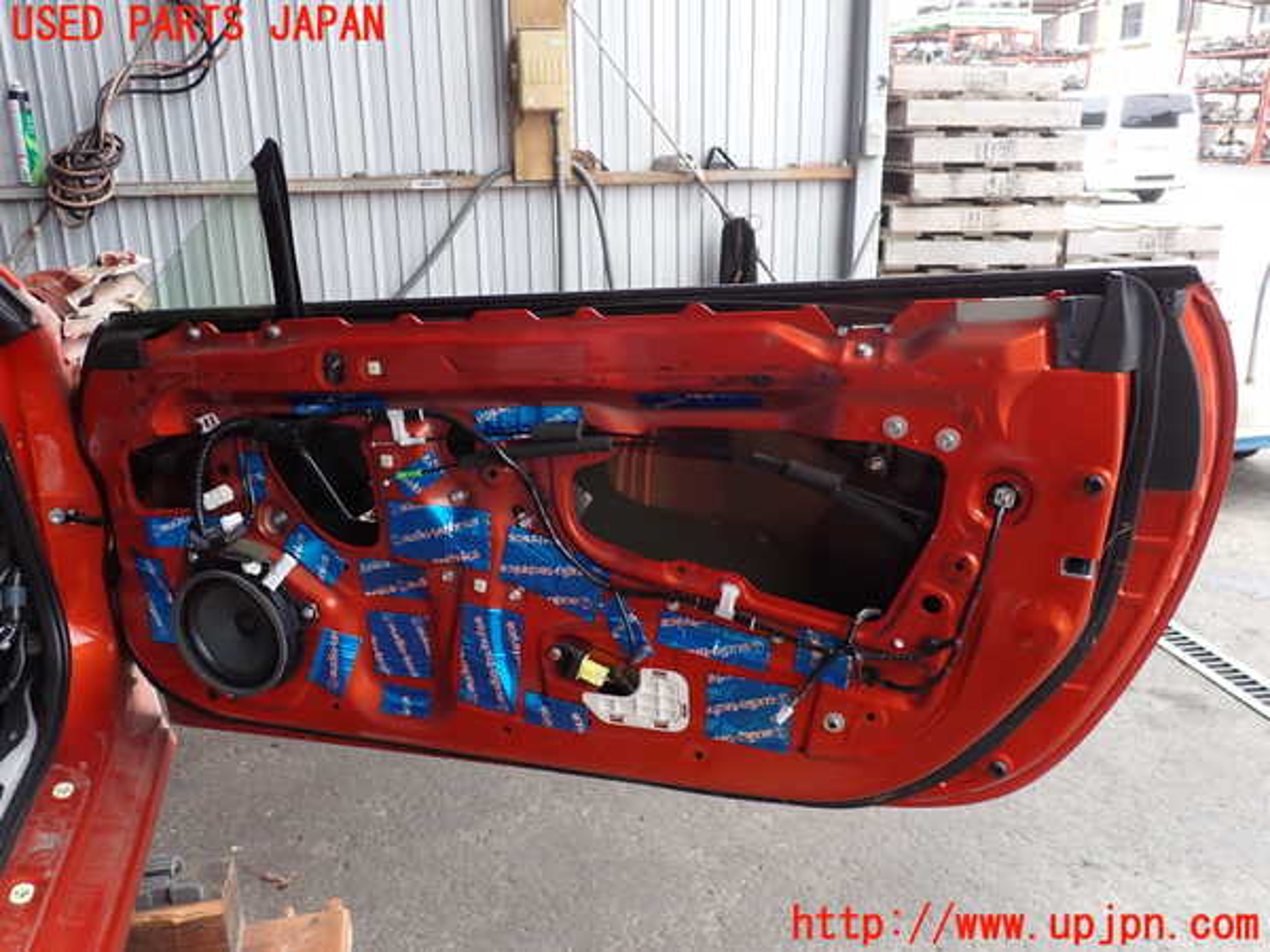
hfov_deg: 60.0
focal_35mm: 30
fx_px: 1101
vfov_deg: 46.8
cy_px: 476
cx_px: 635
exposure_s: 1/100
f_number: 3.2
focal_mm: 5.4
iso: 100
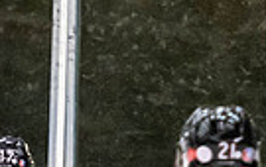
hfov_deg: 1.7
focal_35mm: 1225
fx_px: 8899
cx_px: -73
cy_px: 398
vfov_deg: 1.1
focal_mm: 135
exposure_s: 1/640
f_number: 2.8
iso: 3200
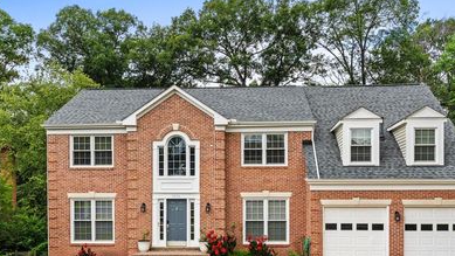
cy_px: 192
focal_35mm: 35
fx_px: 422
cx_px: 229
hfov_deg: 56.6
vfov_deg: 33.1
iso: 100
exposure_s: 1/20
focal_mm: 26
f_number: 9
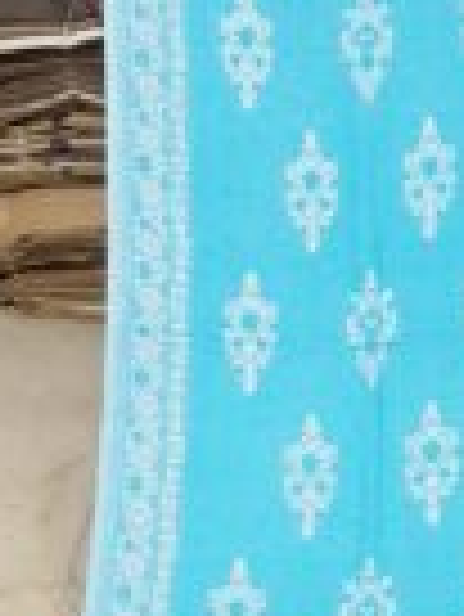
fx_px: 1356
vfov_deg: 25.6
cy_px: 360
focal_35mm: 76
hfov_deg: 19.1
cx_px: 401
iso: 160
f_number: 1.7
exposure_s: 1/33
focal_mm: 4.2
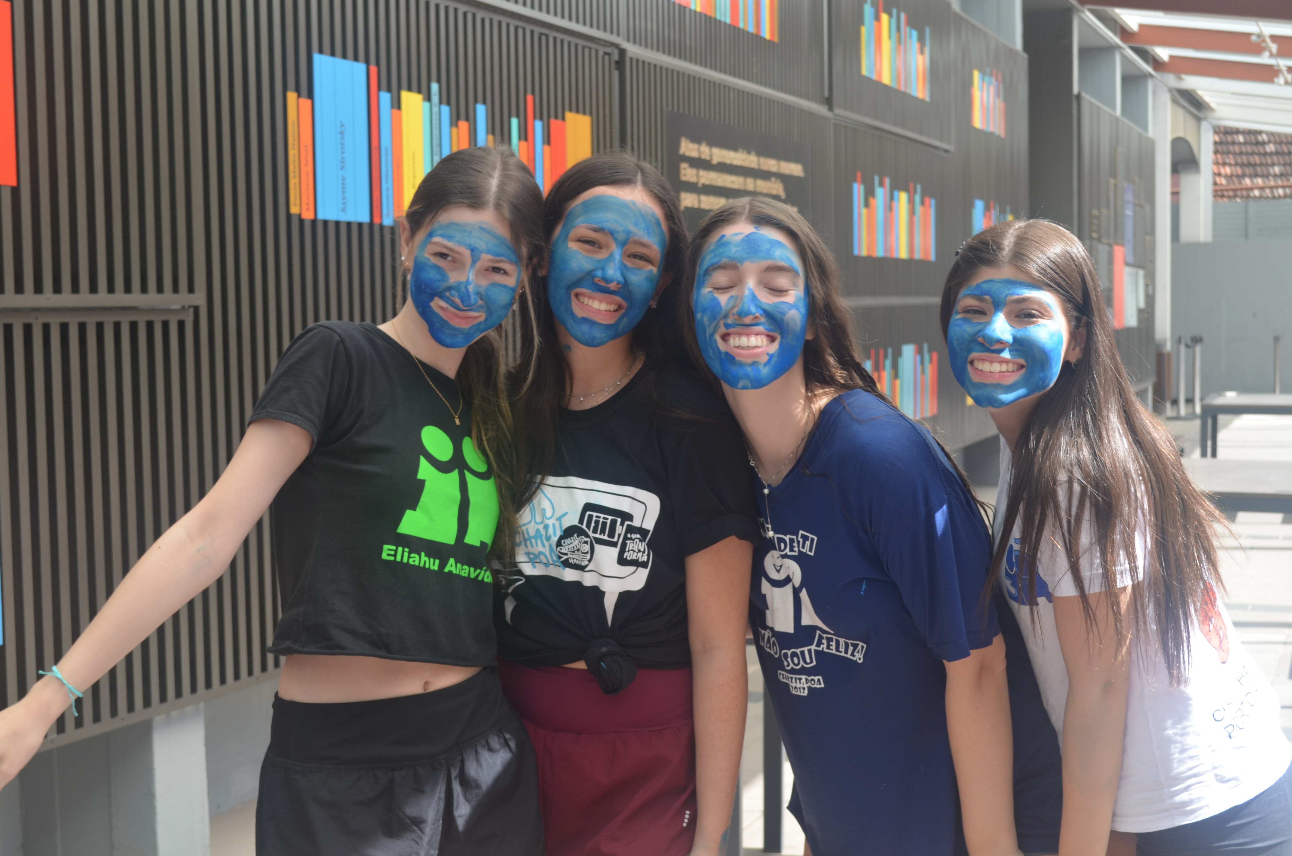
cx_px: 646
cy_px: 428
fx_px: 1934
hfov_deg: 36.9
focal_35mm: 54
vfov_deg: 25.0
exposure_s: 1/200
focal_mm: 36
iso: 200
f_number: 7.1
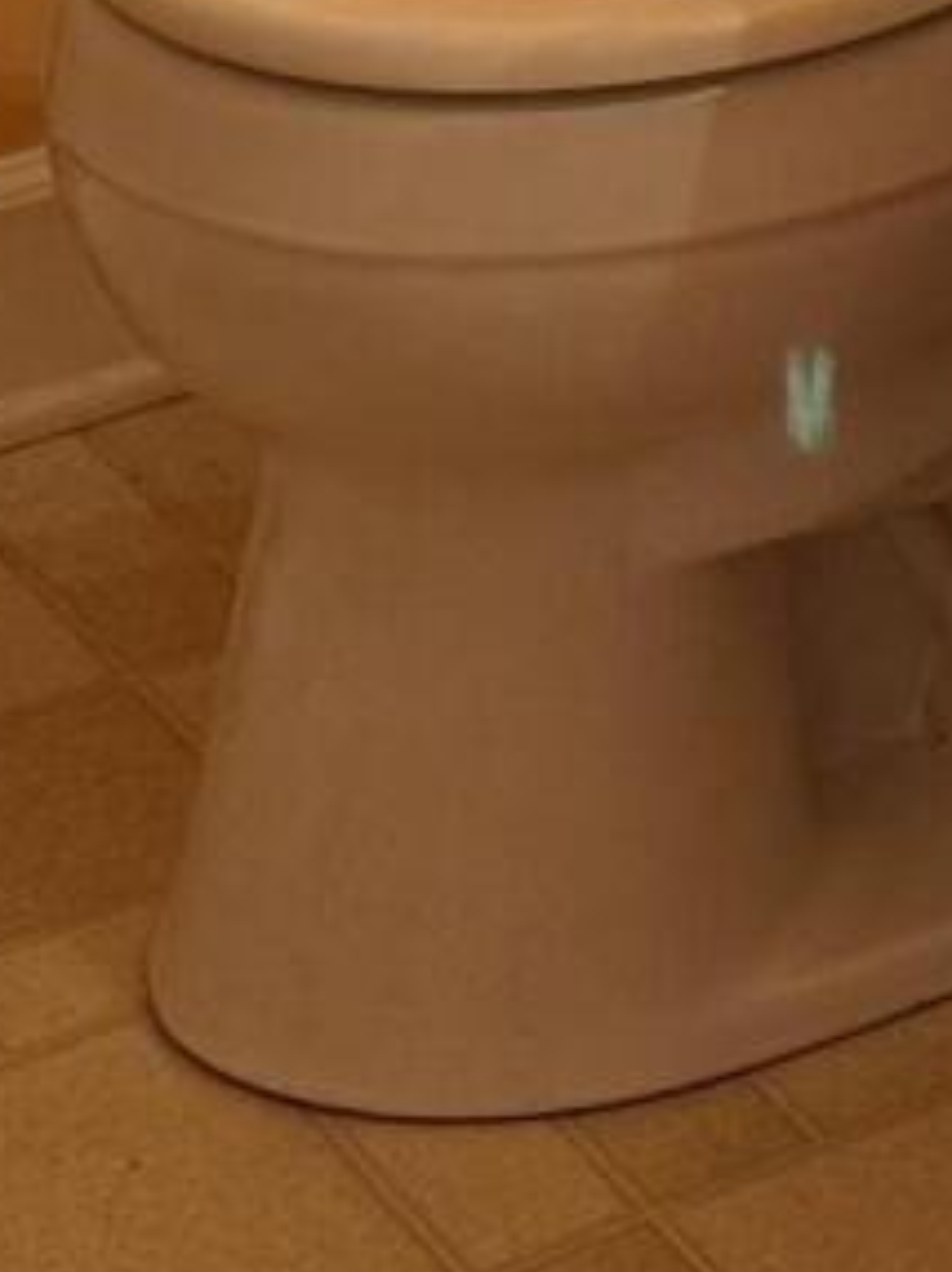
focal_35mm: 168
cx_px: 1633
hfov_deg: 8.5
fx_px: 6170
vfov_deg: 10.2
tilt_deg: -8.6
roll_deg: -1.6
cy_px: -1810
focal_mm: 6.76
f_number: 1.78
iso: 250
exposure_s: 1/60
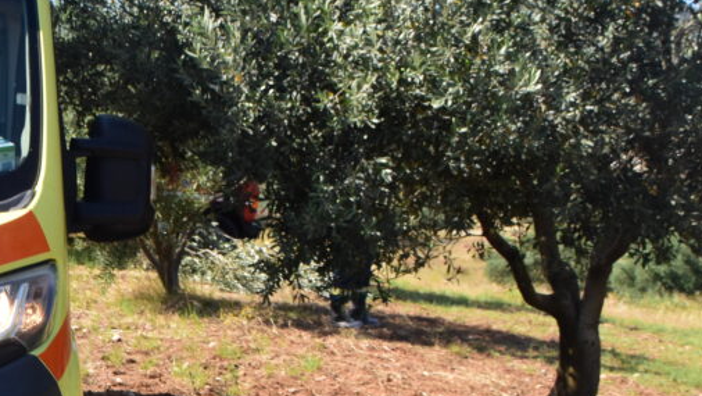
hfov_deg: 24.6
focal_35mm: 82
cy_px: 258
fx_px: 1527
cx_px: -11
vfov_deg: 14.7
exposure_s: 1/500
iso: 800
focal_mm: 22
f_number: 11
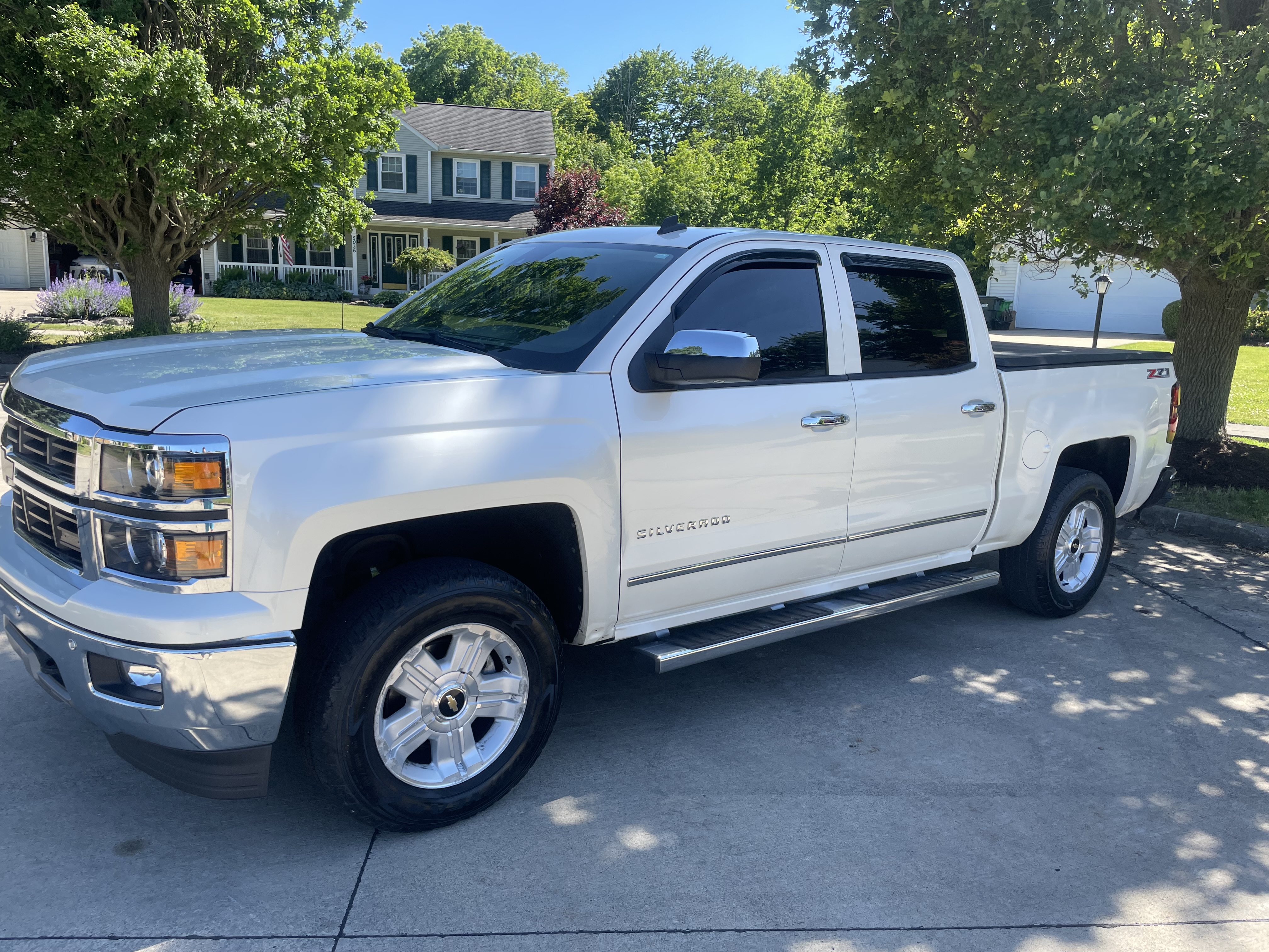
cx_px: 634
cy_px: 476
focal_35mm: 26
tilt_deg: -11.2
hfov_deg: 67.3
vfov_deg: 53.1
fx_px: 953
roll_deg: -1.3
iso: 32
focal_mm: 4.2
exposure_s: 1/1335
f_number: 1.6
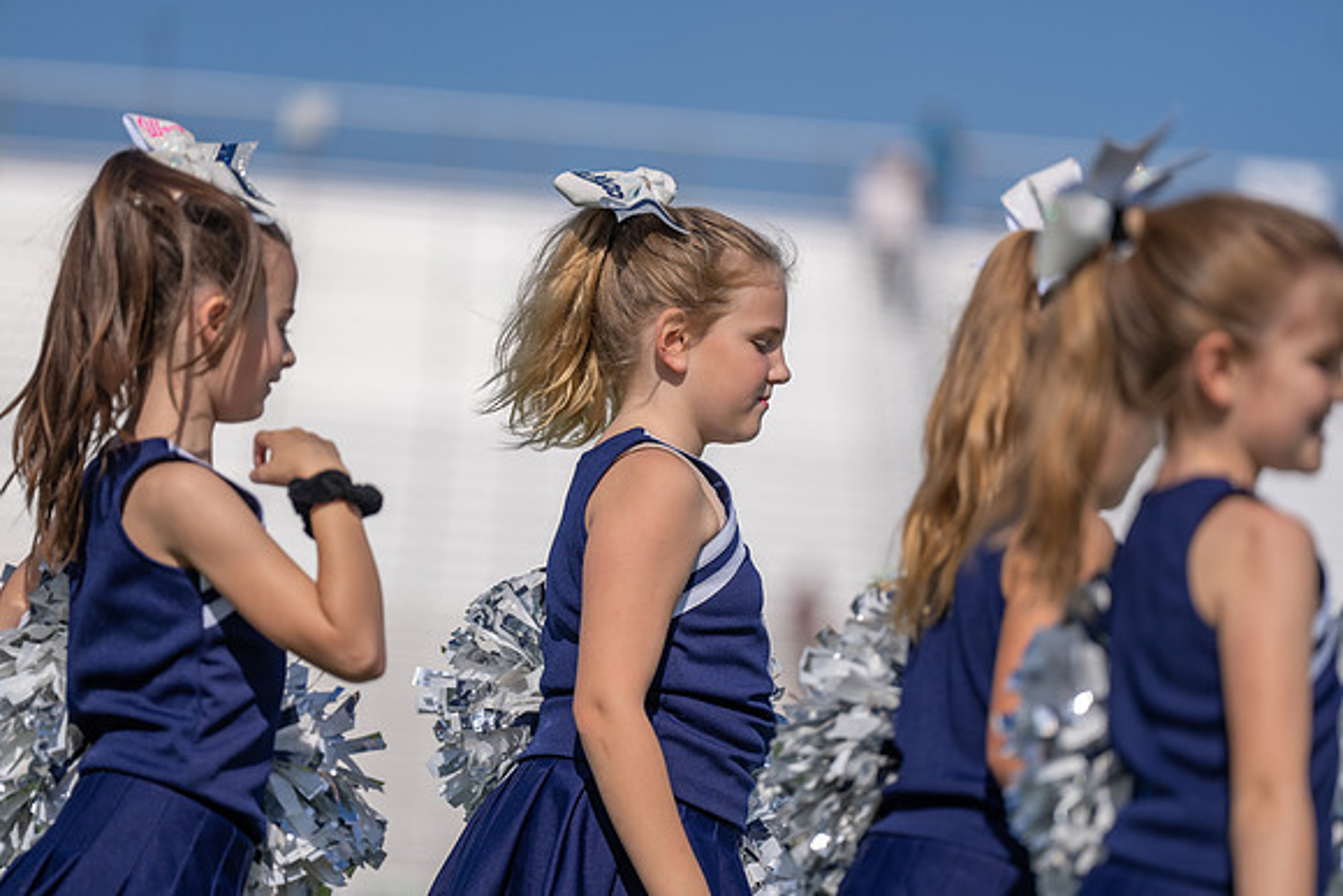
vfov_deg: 7.5
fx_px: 6791
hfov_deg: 11.3
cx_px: 672
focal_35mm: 182
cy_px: 448
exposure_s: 1/4000
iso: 100
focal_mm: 182
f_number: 2.8
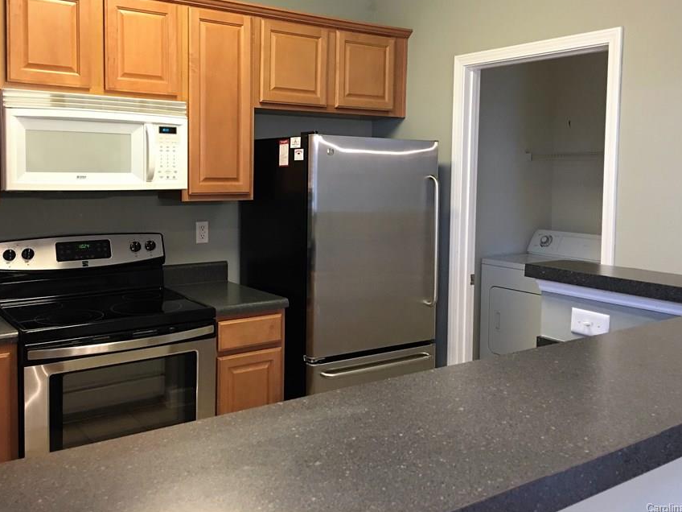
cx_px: 327
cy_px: 206
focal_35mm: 35
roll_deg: -0.1
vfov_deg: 40.5
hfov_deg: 52.6
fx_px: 690
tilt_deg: -2.5
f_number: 2.2
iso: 80
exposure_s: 1/15
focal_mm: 4.15
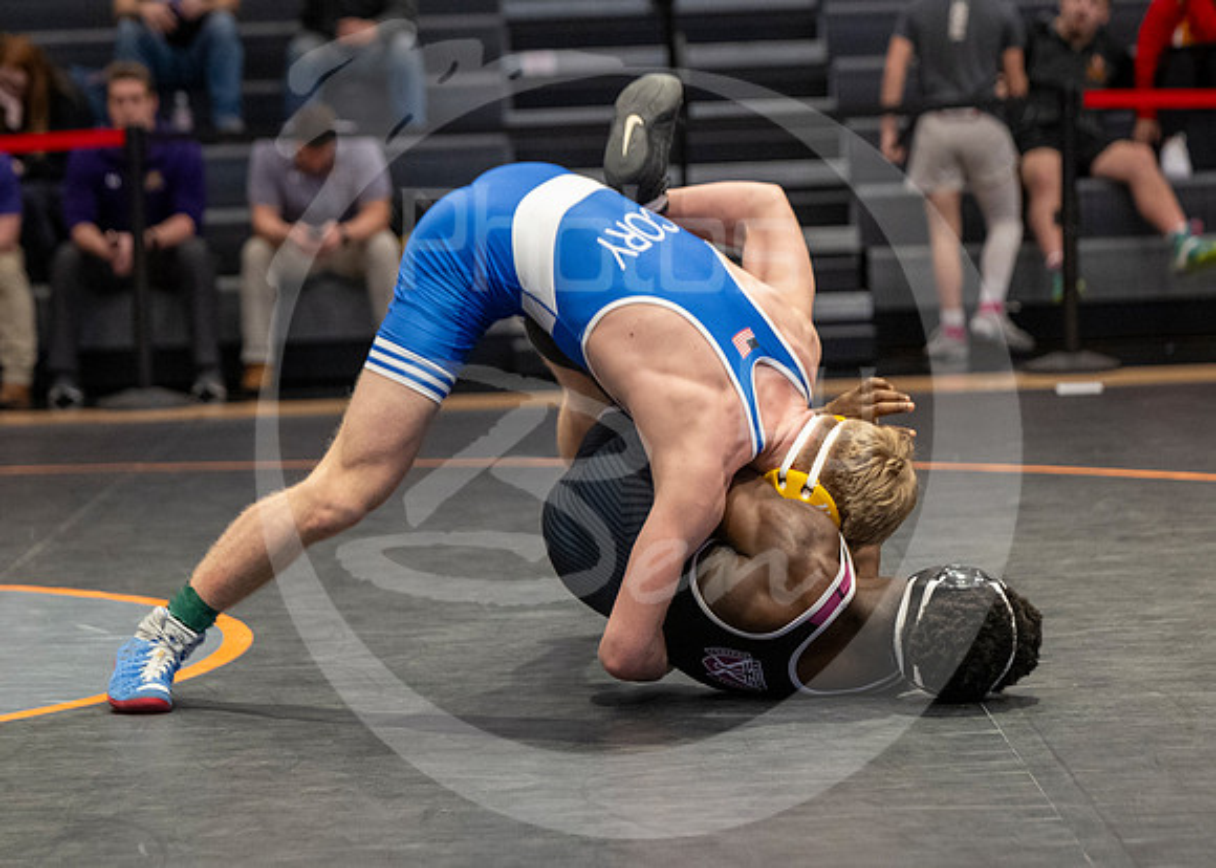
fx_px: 4322
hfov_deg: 16.0
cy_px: 635
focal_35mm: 125
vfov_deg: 11.4
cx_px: 619
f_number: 2.8
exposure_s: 1/1000
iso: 3200
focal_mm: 76
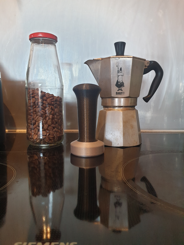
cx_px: 92
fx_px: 184
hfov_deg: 53.1
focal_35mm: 26
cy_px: 122
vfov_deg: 67.3
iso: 250
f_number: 2.4
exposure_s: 1/50
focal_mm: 4.3
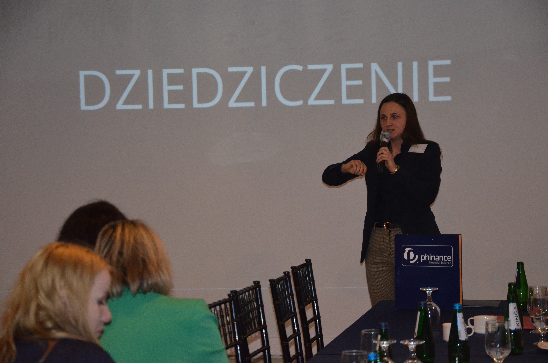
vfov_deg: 12.1
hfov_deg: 18.2
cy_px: 182
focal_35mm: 112
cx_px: 274
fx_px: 1709
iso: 3200
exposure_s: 1/60
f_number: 5.3
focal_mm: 75
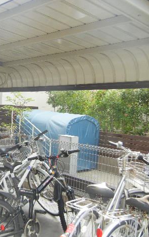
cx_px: 13
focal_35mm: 43
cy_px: 118
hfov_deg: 28.6
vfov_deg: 46.2
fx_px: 279
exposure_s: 1/270
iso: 160
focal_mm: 5.4
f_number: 3.5
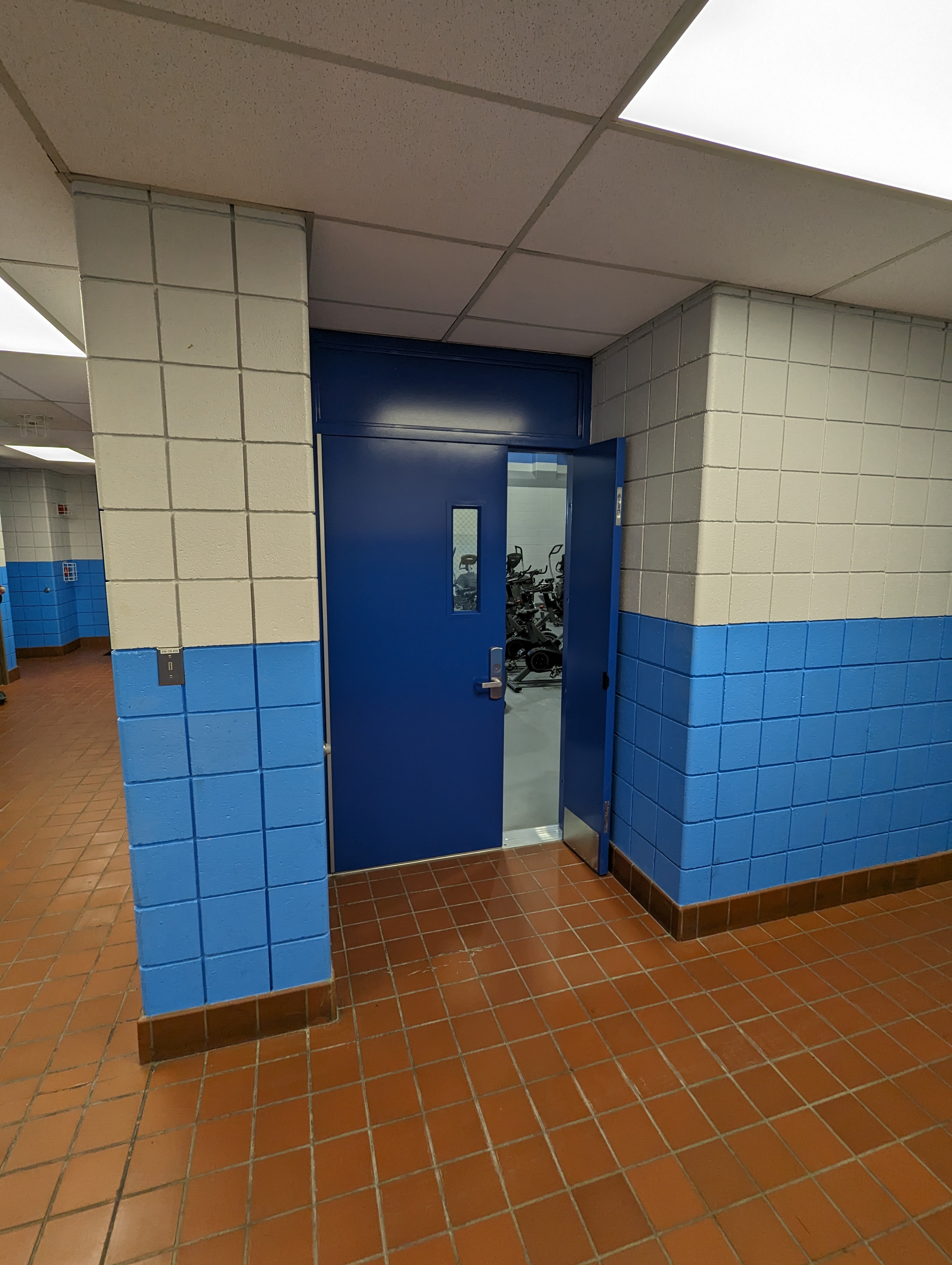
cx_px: 476
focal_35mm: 16
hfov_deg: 78.2
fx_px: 585
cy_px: 632
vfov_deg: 94.4
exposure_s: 1/120
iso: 46
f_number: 2.2
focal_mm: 2.35
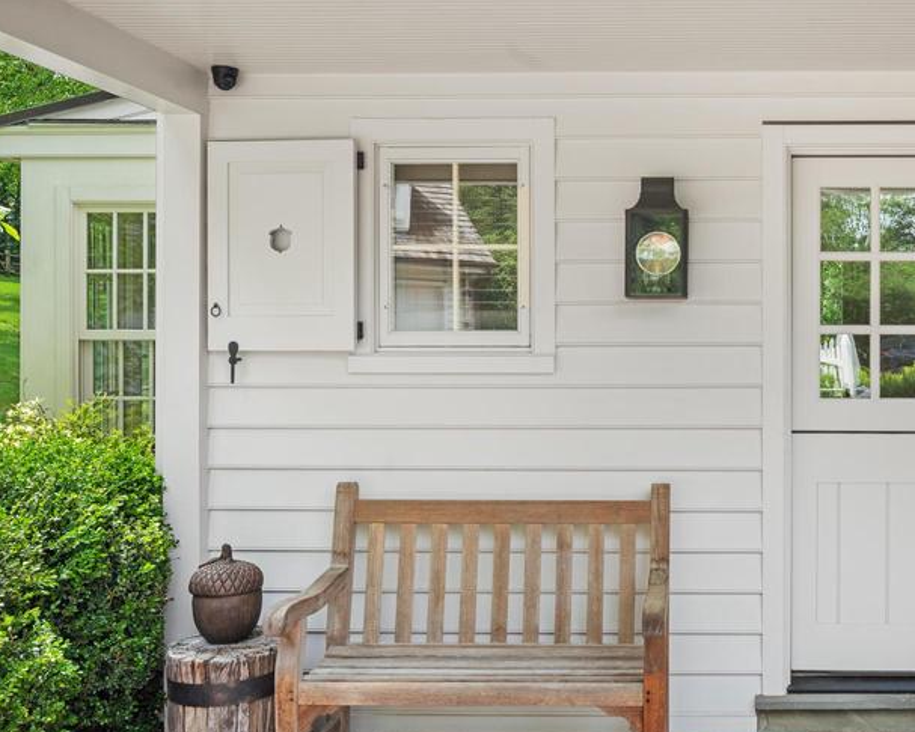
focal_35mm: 38
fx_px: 1029
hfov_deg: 45.9
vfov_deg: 39.1
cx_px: 710
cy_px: 412
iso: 400
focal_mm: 24
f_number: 10
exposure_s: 1/40
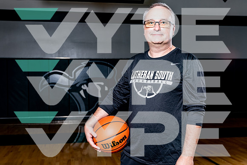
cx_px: 119
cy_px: 86
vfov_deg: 29.4
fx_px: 314
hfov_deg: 42.9
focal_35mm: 46
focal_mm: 40
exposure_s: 1/125
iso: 250
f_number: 5.6
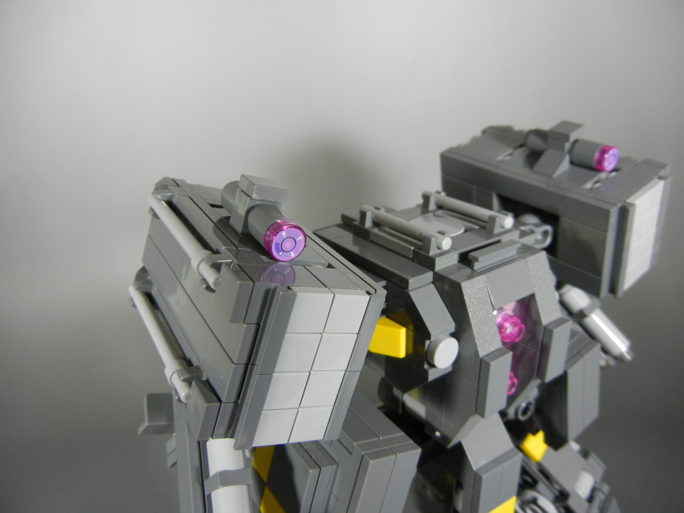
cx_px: 342
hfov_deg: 60.0
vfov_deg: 46.8
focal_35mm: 30
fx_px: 593
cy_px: 256
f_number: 3.5
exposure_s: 1/50
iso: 400
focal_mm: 5.4
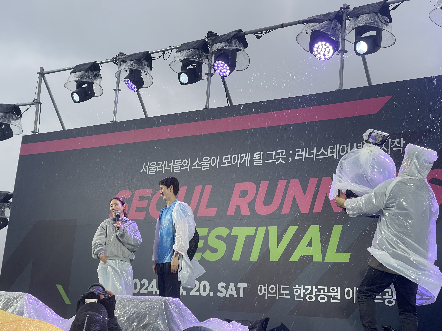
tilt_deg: +9.3
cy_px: 166
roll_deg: -5.3
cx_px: 221
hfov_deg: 30.3
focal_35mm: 64
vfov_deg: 22.9
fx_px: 817
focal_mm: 7.5
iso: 100
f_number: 2.2
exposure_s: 1/77
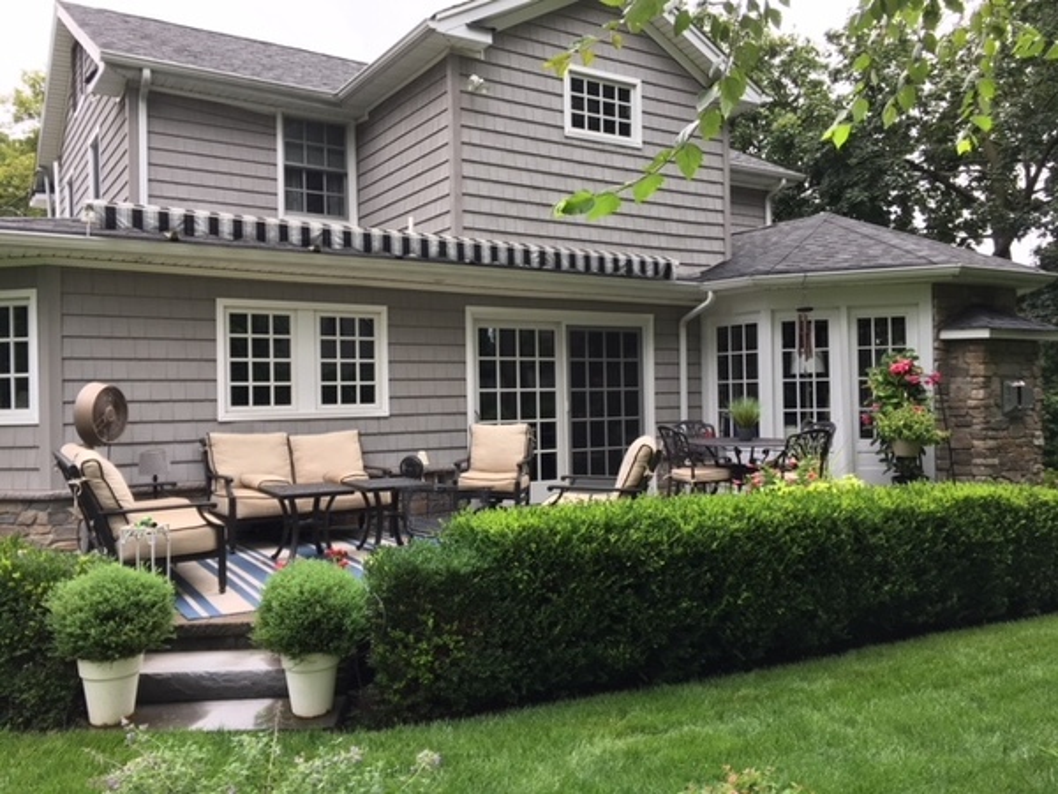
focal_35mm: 29
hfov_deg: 61.7
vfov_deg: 48.2
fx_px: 886
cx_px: 529
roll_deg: +1.3
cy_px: 397
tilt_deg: +2.7
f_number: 2.2
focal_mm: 4.15
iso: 40
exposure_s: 1/120
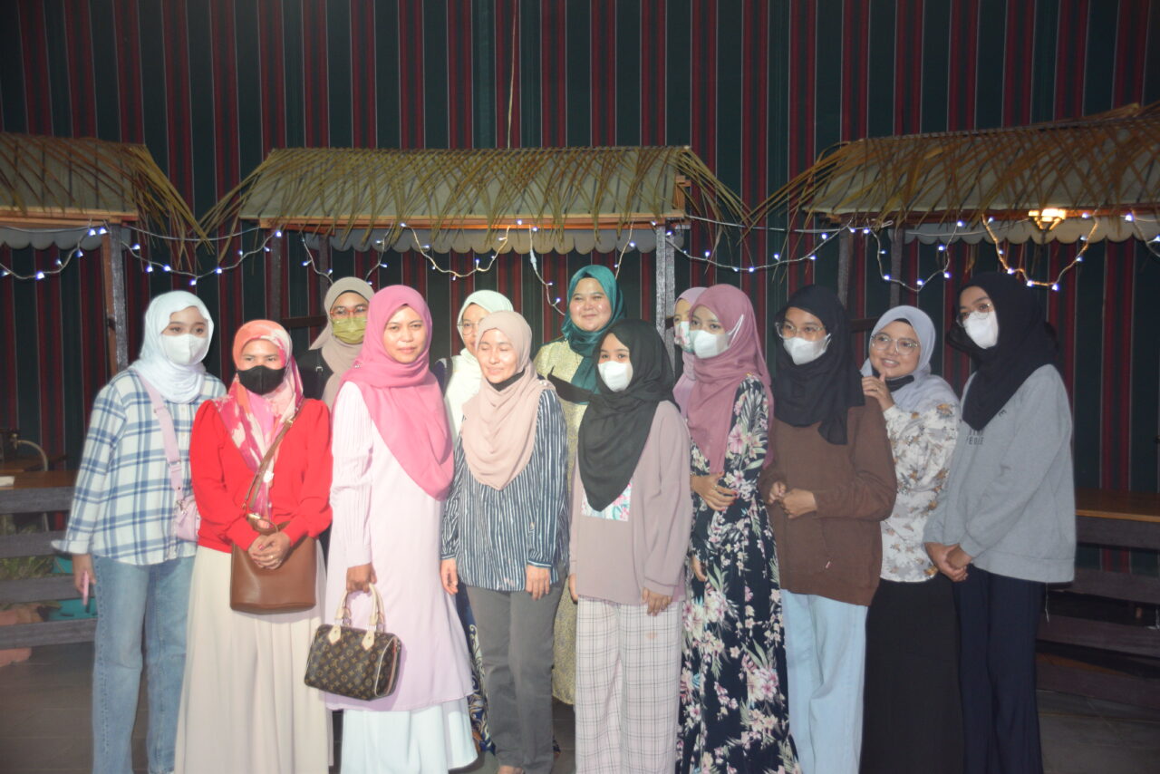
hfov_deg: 49.5
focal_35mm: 39
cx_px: 580
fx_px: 1257
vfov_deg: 34.2
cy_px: 387
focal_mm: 26
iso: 800
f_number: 4.5
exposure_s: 1/80
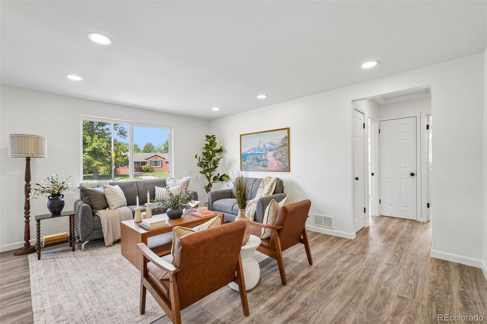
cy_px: 162
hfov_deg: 100.4
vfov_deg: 77.3
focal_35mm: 15
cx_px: 244
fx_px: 203
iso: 800
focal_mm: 10
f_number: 8
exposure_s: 1/15
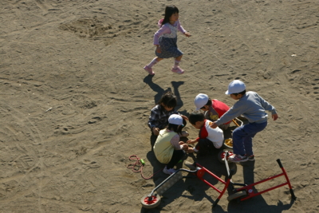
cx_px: 160
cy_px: 106
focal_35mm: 82
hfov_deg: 24.6
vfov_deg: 16.6
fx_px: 731
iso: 200
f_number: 9.5
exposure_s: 1/250
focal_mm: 55
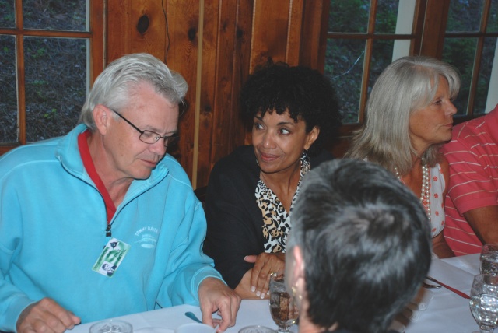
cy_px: 166
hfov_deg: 35.0
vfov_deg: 23.8
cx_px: 249
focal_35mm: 57
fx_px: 789
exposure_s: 1/60
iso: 200
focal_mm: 38
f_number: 4.5
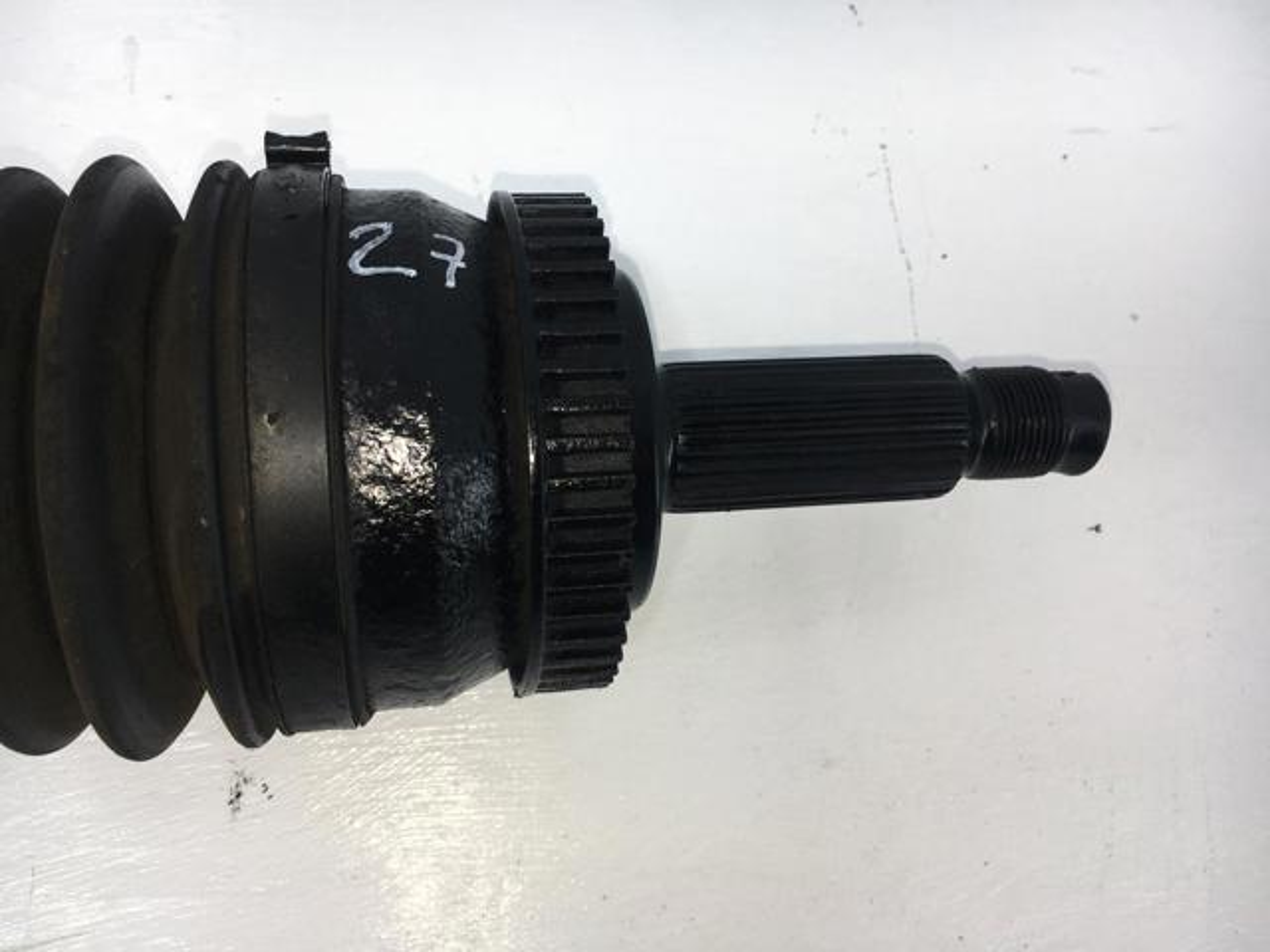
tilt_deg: -68.4
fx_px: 1064
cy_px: 476
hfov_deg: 61.7
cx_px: 635
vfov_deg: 48.2
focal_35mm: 29
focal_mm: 4.15
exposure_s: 1/545
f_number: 2.2
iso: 25
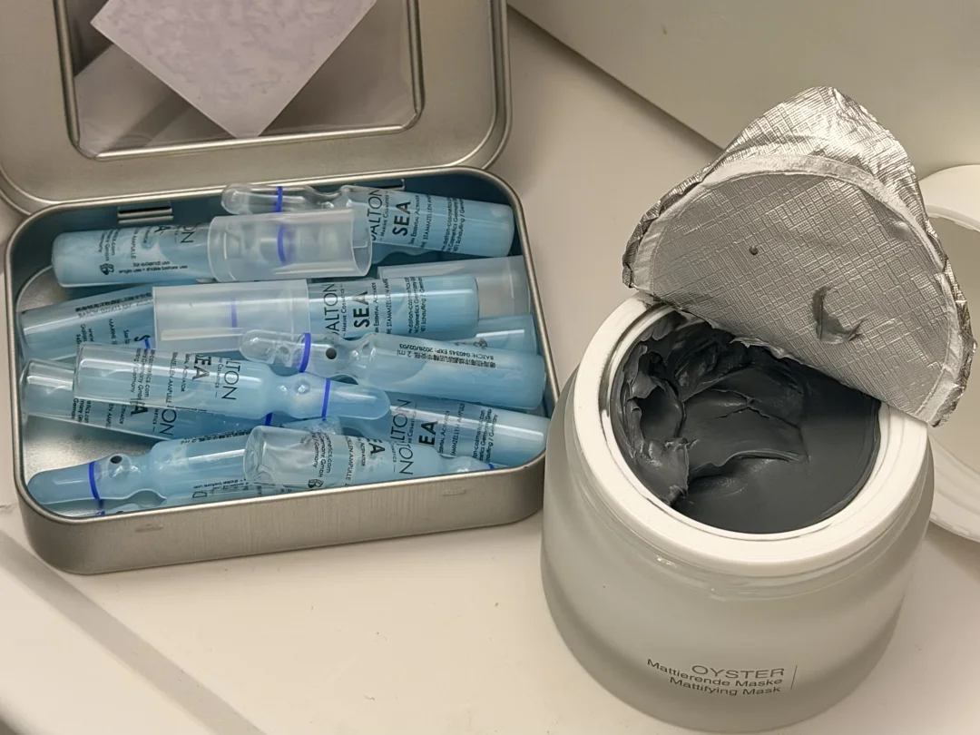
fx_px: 1359
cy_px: 368
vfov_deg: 30.3
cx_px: 490
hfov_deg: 39.7
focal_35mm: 48
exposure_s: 1/60
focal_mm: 6.76
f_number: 1.78
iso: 160
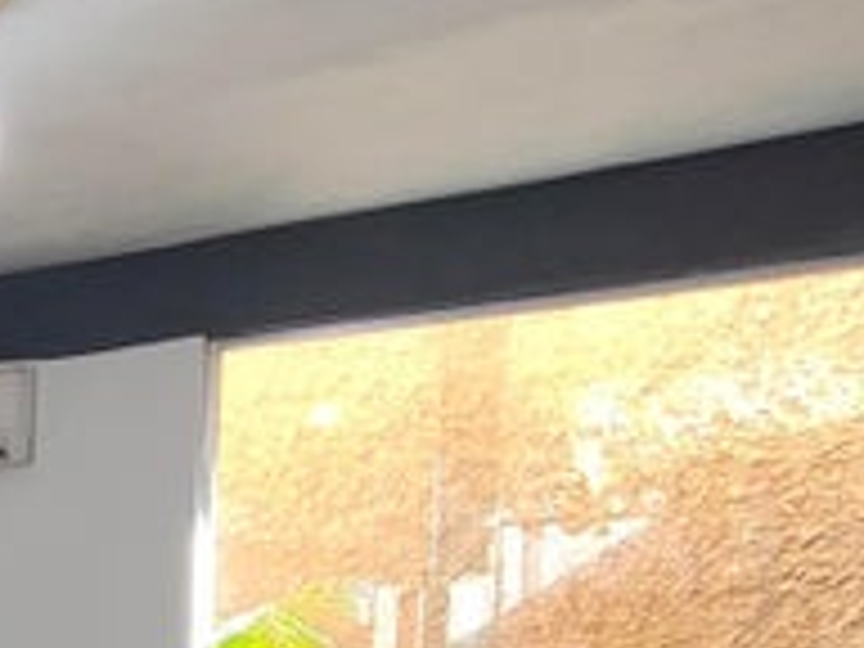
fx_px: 1248
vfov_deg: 26.2
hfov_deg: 27.2
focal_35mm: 50
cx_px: -418
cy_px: 760
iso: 100
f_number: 2.2
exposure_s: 1/100
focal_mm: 1.67
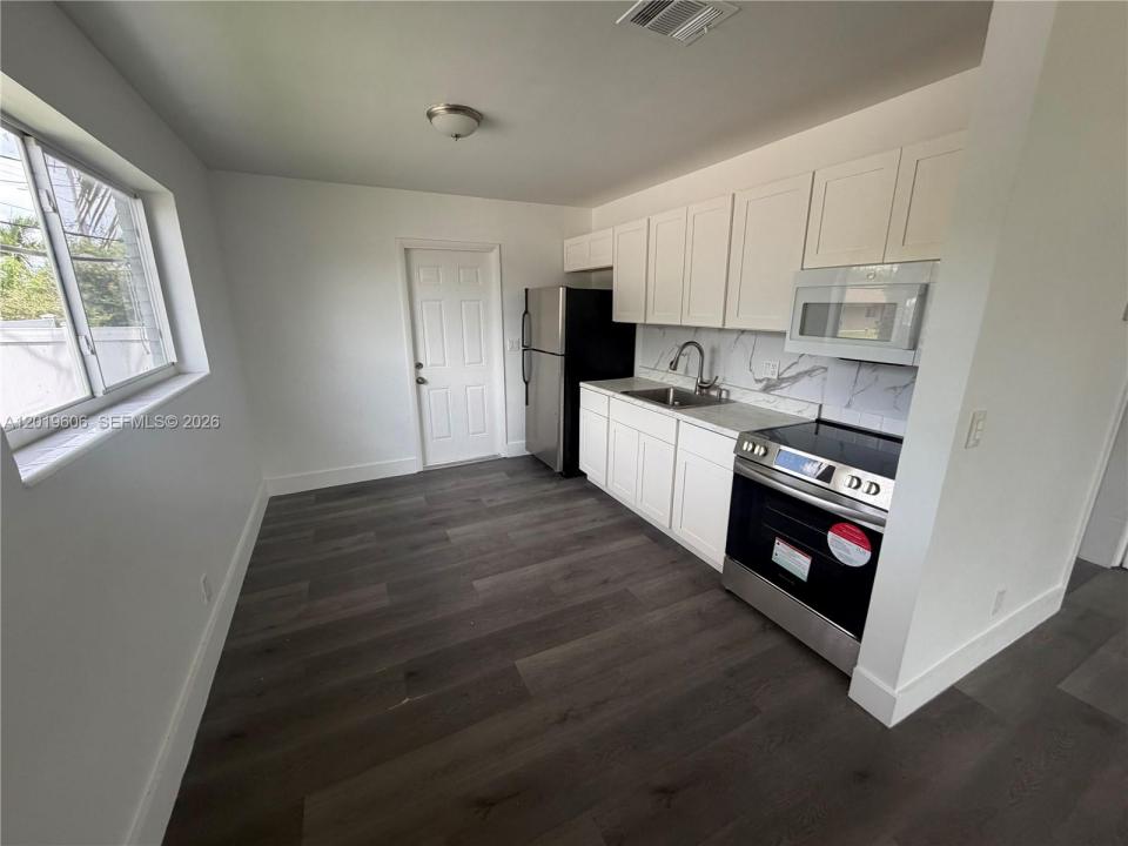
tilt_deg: -12.1
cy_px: 423
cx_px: 564
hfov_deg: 102.1
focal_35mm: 14
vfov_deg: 85.7
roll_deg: +2.4
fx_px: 456
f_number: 2.2
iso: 125
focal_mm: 2.22
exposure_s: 1/121
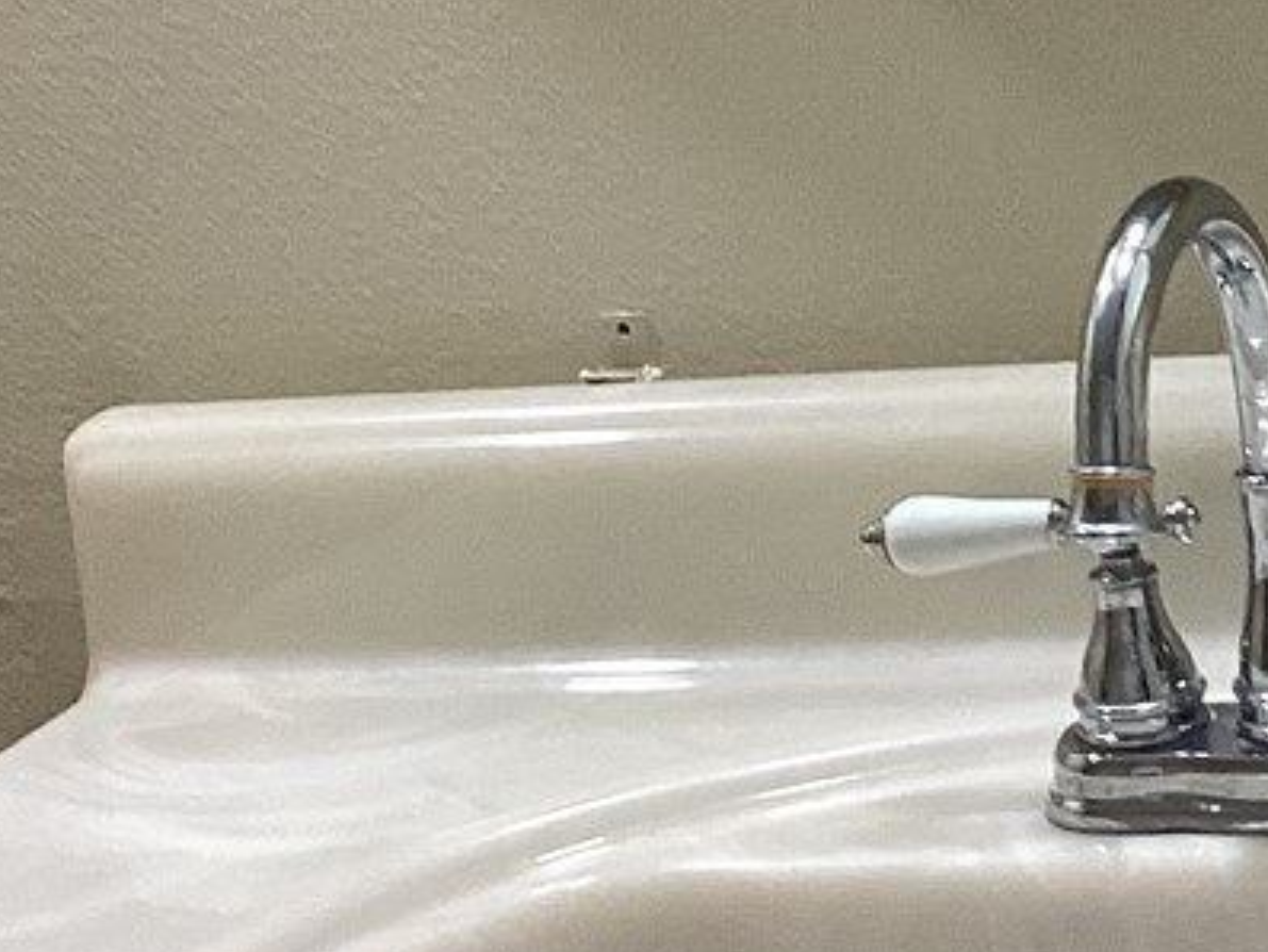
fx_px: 4580
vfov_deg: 11.8
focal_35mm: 125
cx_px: 1051
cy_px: 204
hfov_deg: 15.6
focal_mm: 3.3
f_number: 2.4
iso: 160
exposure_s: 1/60
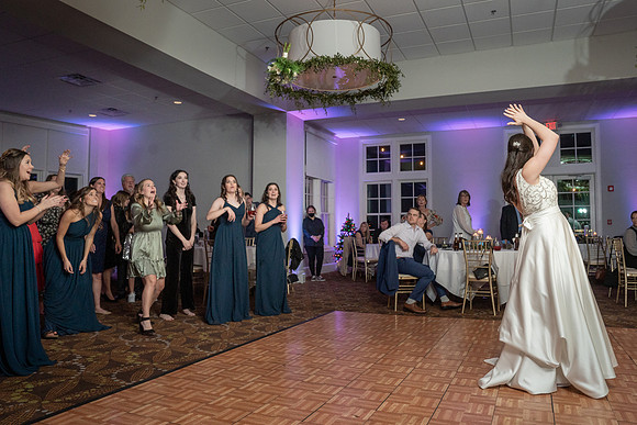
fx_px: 459
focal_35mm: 26
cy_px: 214
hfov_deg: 69.5
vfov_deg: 49.7
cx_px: 329
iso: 2000
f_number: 5.6
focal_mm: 24
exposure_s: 1/200
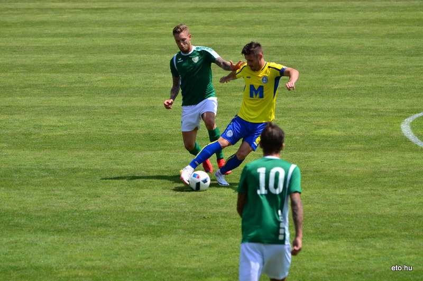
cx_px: 212
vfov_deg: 4.7
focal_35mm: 292
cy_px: 140
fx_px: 3430
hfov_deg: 7.1
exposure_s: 1/800
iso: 100
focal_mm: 195
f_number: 5.3
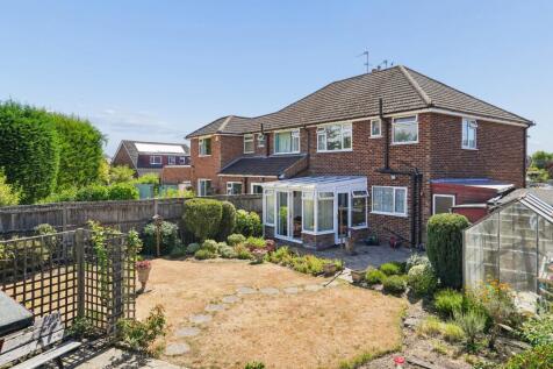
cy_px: 184
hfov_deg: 73.8
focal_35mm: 24
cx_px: 276
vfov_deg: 53.1
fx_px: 369
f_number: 8
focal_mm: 24
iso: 500
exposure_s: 1/1250
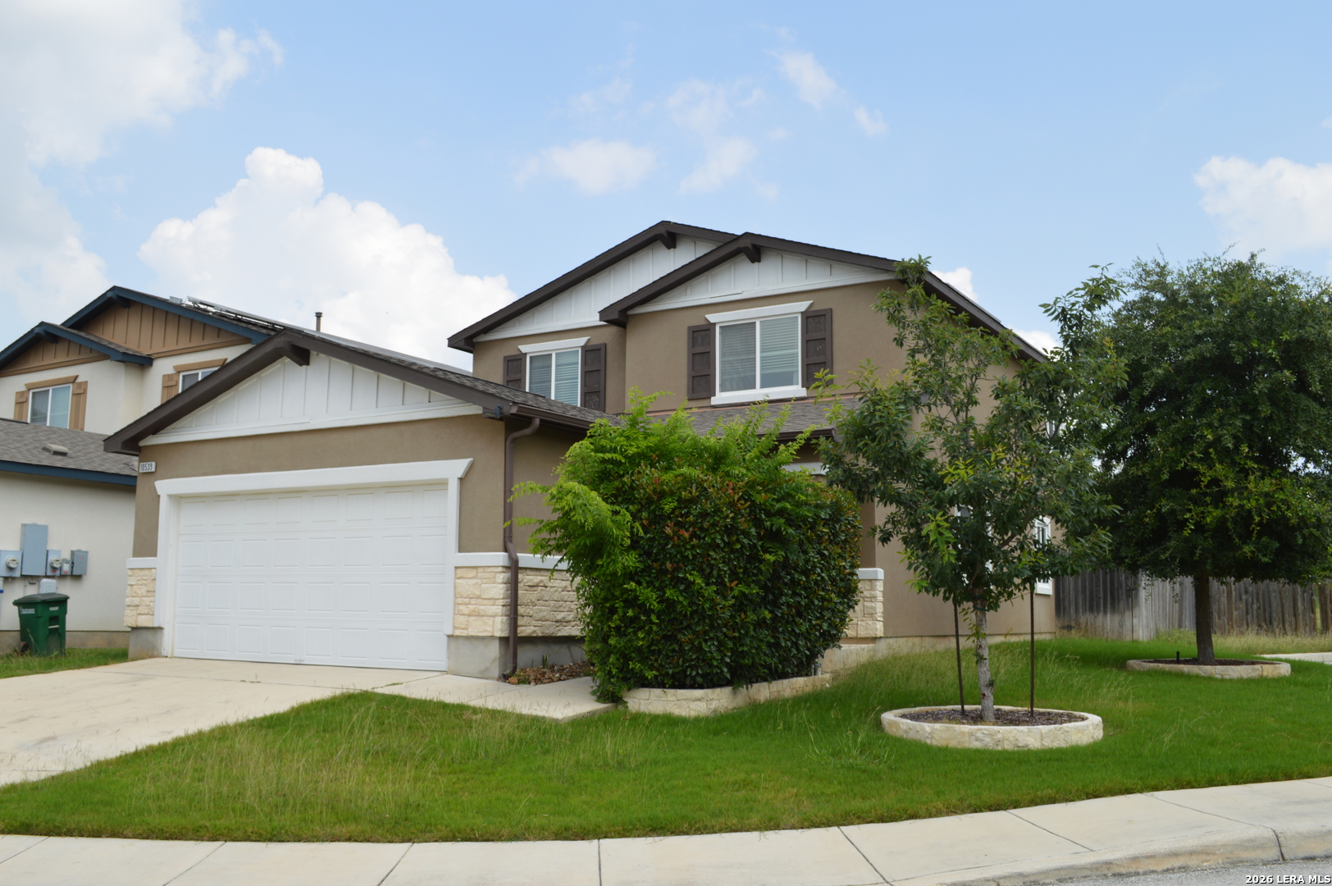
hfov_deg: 57.3
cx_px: 666
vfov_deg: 39.9
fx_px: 1220
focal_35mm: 33
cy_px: 443
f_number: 9
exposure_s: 1/200
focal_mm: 22
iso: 100
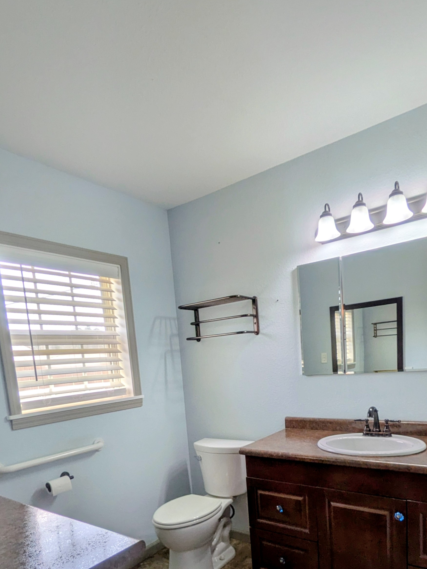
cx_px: 222
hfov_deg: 61.1
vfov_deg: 72.4
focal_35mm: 22
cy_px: 409
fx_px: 362
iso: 43
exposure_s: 1/171
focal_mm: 1.85
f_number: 2.2
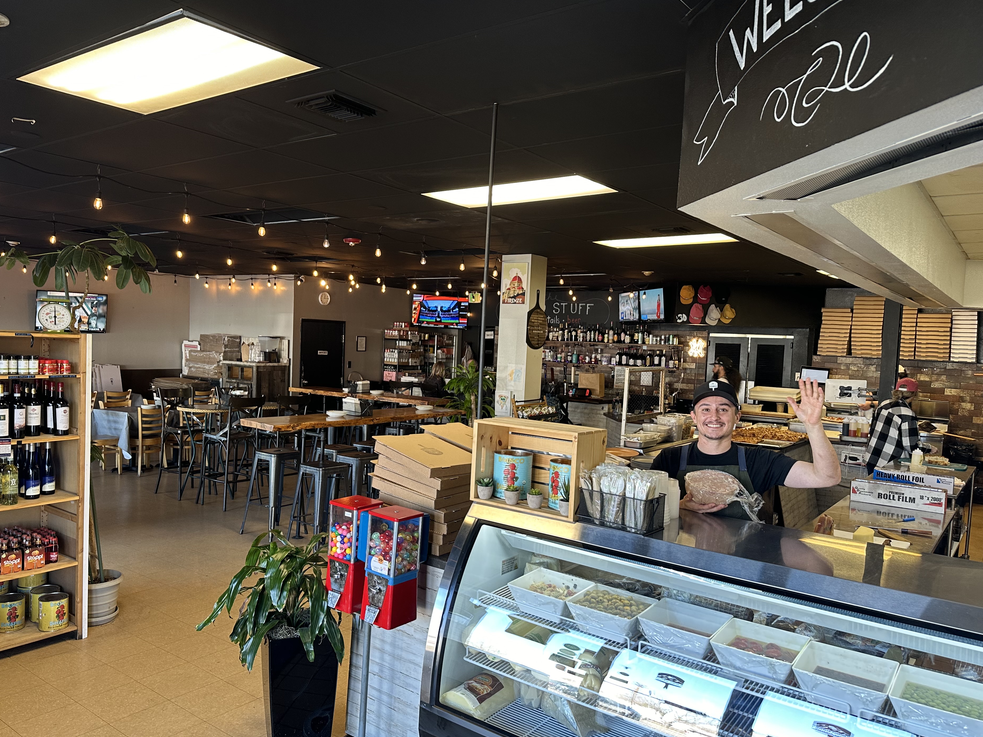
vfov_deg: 53.1
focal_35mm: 26
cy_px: 377
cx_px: 462
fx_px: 738
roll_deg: -2.8
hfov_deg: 67.2
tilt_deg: -3.4
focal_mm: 6.86
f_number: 1.78
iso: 125
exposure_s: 1/60
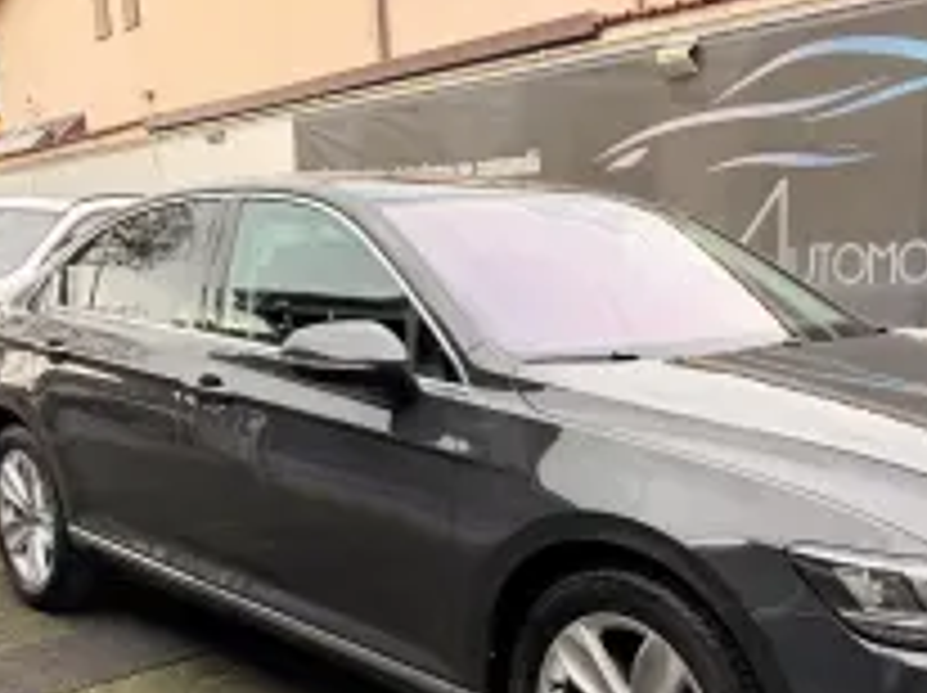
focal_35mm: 42
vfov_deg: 33.8
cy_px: 495
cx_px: 670
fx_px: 1123
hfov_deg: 43.7
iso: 160
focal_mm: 6.76
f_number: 1.78
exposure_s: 1/205
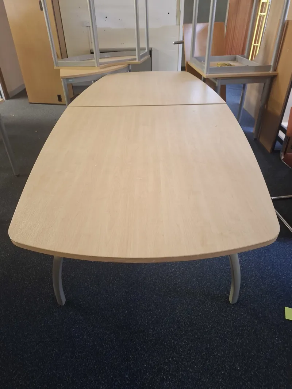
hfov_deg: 58.9
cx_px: 146
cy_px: 194
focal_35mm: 23
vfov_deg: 73.9
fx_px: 259
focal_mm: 5.54
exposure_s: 1/24
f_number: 1.8
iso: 400
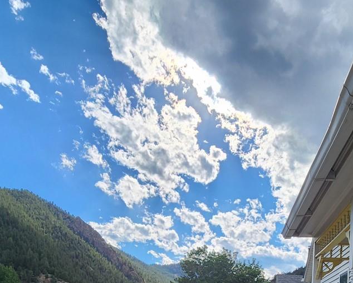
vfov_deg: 39.1
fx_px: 335
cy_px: 298
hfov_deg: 54.9
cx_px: 223
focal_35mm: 32
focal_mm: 2.2
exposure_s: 1/1737
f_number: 2.2
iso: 50
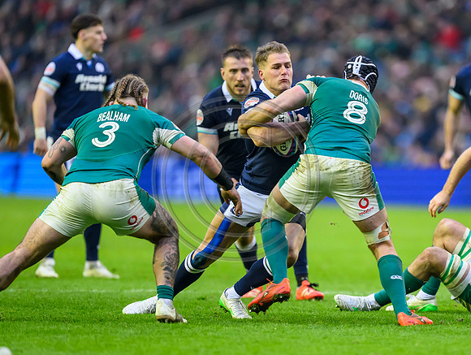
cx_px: 335
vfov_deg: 2.7
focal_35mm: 546
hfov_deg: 3.6
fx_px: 7441
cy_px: 198
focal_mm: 400
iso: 4000
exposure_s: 1/1600
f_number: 2.8
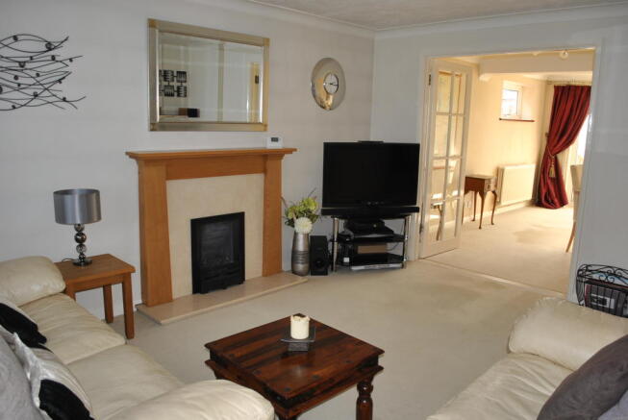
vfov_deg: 48.0
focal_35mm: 27
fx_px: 472
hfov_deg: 67.3
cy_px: 210
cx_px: 314
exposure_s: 1/60
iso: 200
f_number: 3.5
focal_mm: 18
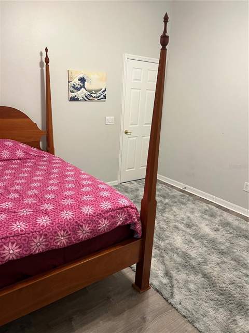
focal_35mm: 26
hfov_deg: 53.1
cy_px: 166
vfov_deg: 67.3
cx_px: 124
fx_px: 249
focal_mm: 5.7
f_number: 1.5
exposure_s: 1/60
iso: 125
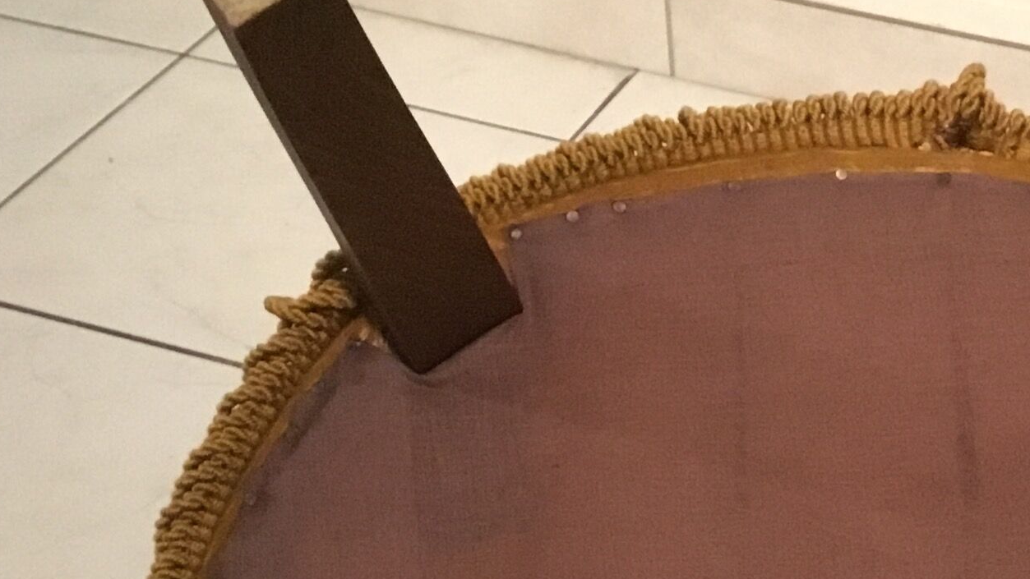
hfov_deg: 23.4
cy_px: 761
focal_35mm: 88
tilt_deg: -44.9
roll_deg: -1.6
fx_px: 2404
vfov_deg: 13.3
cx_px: 964
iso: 320
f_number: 2.4
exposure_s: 1/17
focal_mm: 3.3
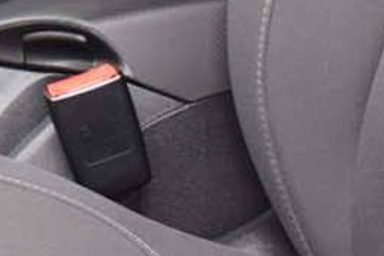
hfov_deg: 9.8
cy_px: -210
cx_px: -381
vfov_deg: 6.8
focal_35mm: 196
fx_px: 2089
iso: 400
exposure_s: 1/80
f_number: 4.5
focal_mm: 24
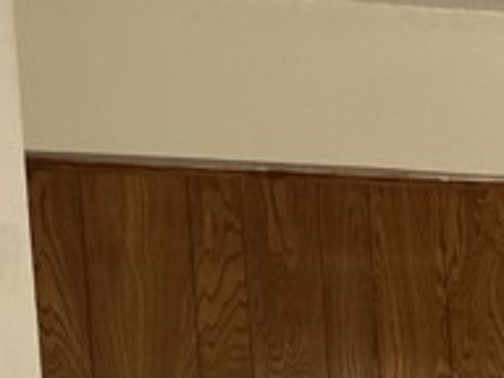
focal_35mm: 139
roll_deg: +2.3
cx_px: 788
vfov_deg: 10.0
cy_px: 722
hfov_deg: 13.3
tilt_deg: -4.5
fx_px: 2024
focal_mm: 5.7
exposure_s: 1/67
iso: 125
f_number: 1.5
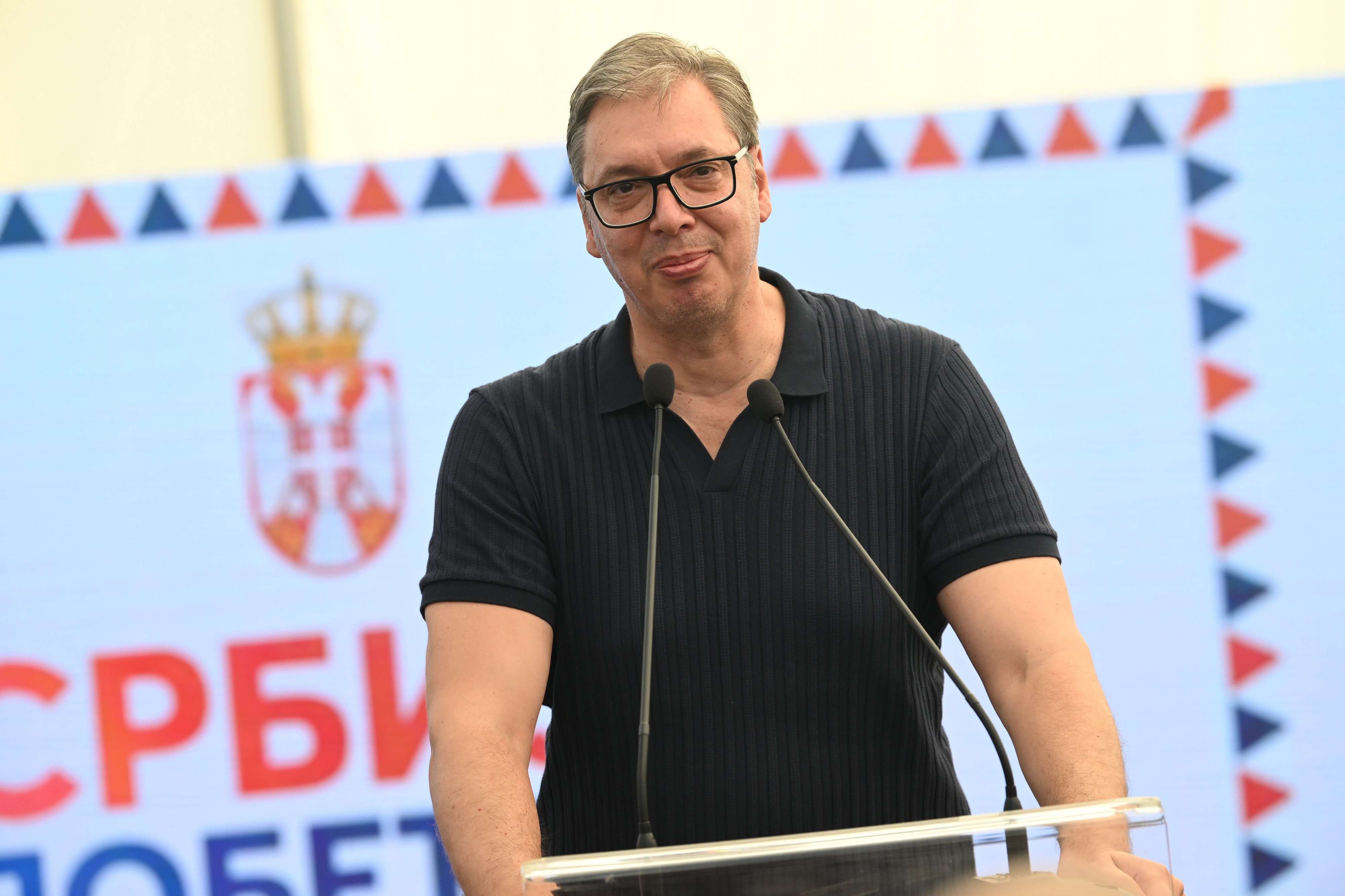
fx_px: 5230
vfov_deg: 9.8
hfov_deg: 14.7
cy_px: 448
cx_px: 672
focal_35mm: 140
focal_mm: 140
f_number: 4.5
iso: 800
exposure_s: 1/400
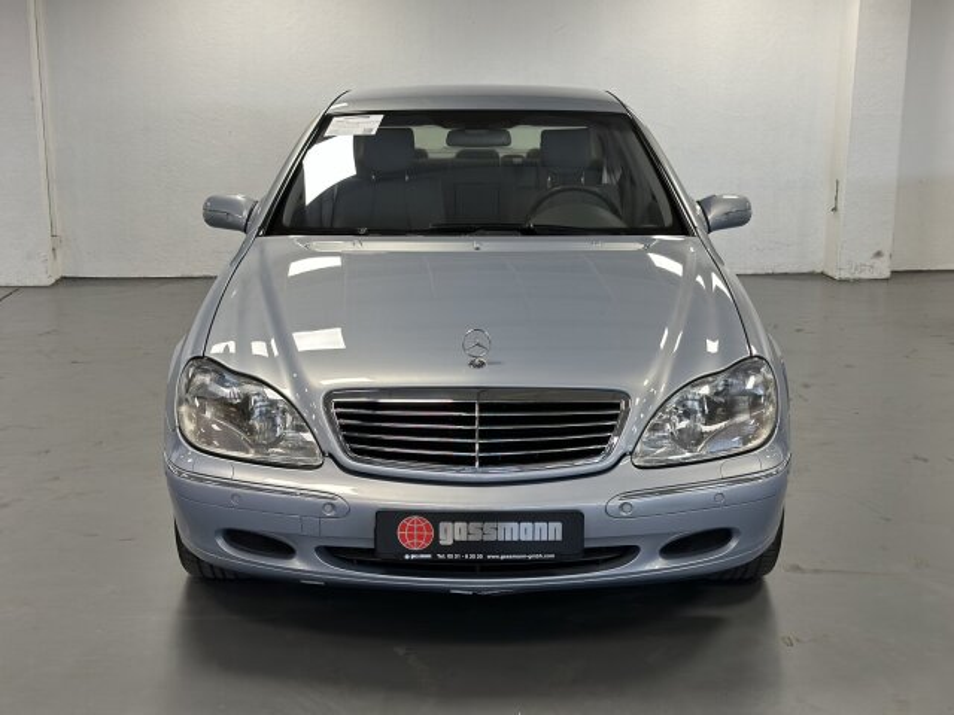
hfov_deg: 39.7
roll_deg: -0.5
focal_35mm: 48
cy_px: 358
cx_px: 477
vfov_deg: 30.3
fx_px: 1323
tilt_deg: -12.5
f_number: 1.78
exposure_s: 1/83
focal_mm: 6.86
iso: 125
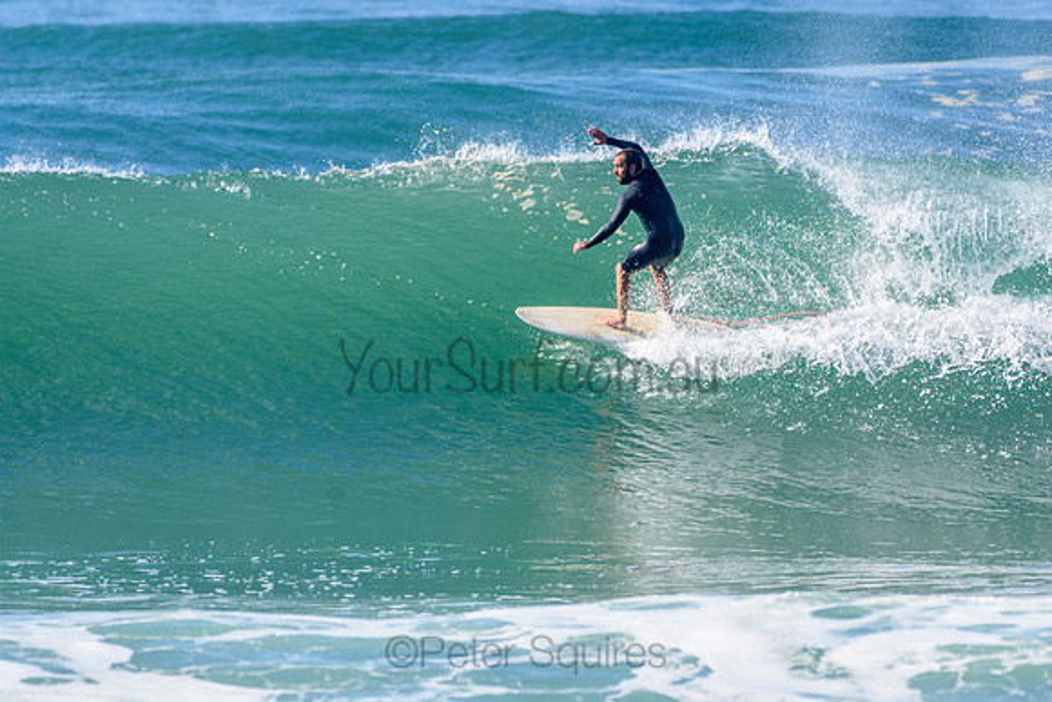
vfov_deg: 1.8
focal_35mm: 750
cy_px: 351
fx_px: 21921
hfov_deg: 2.7
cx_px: 526
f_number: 5.6
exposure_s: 1/2000
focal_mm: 500
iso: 450
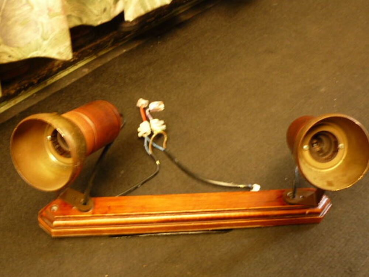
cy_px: 138
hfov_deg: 42.1
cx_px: 184
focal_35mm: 45
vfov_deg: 32.2
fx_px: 480
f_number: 2.8
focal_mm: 6
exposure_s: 1/6
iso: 100
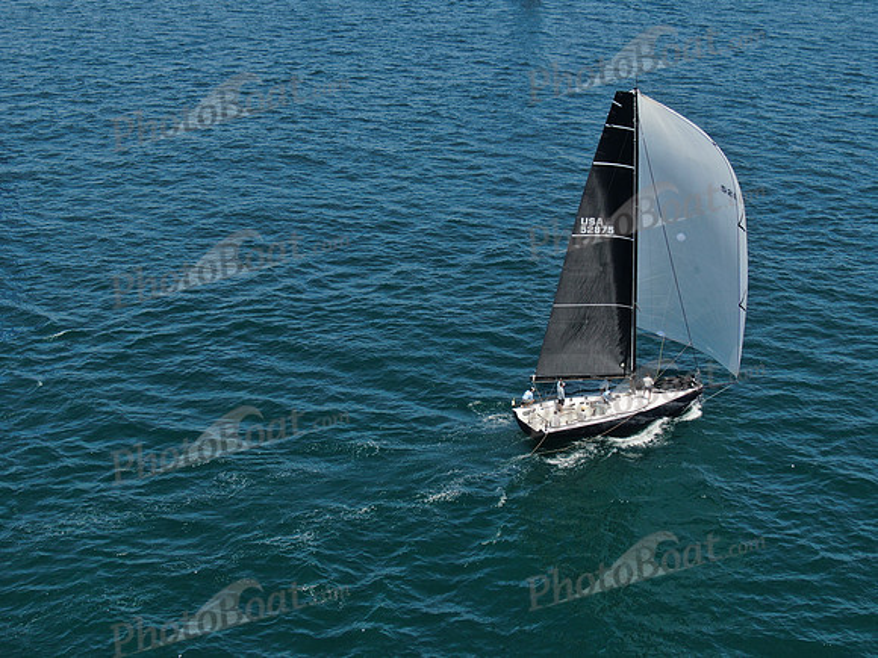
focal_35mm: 48
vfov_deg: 30.3
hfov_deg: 39.7
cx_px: 439
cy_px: 329
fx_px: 1217
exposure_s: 1/800
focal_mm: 8.6
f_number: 3.8
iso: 100
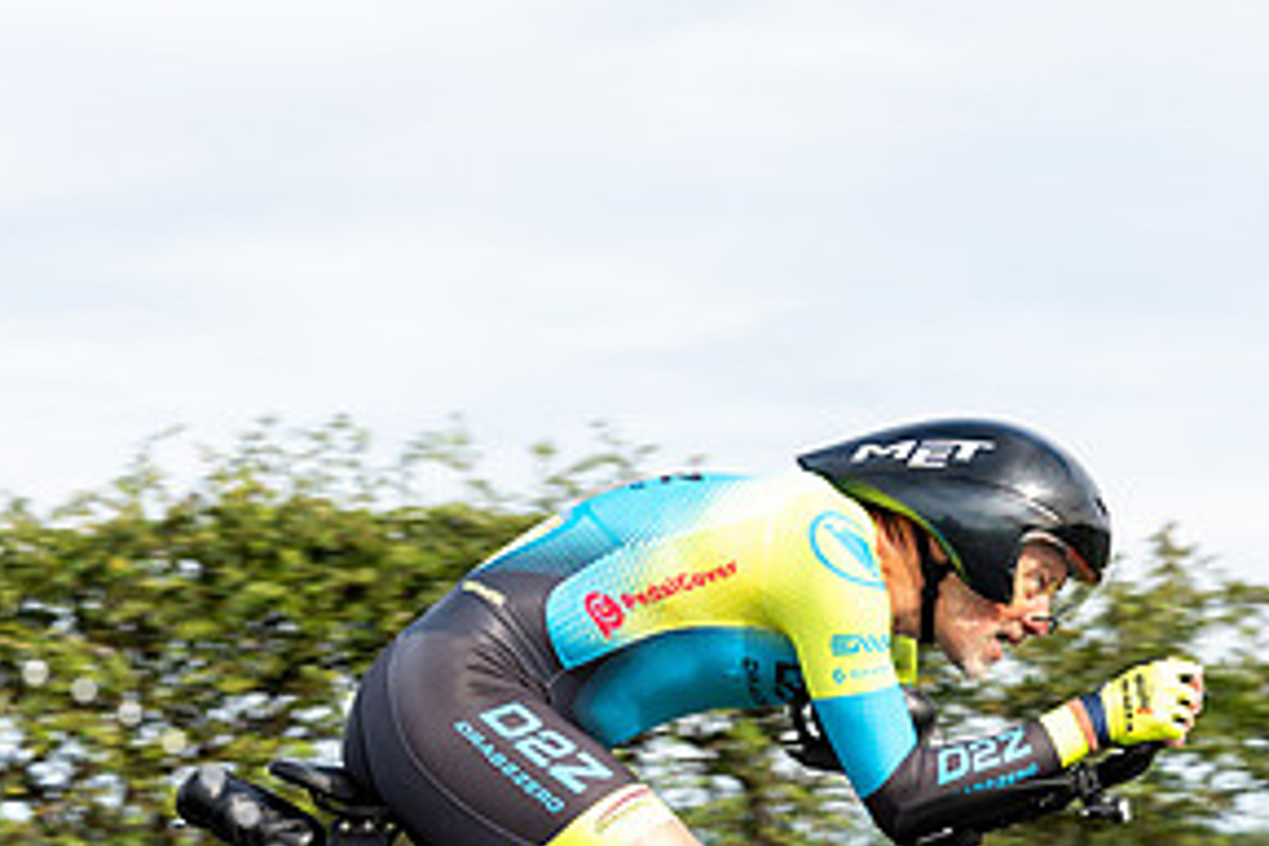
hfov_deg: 12.8
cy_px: 988
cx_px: 665
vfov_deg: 8.4
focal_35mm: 161
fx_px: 5675
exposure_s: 1/640
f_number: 4
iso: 125
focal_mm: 67
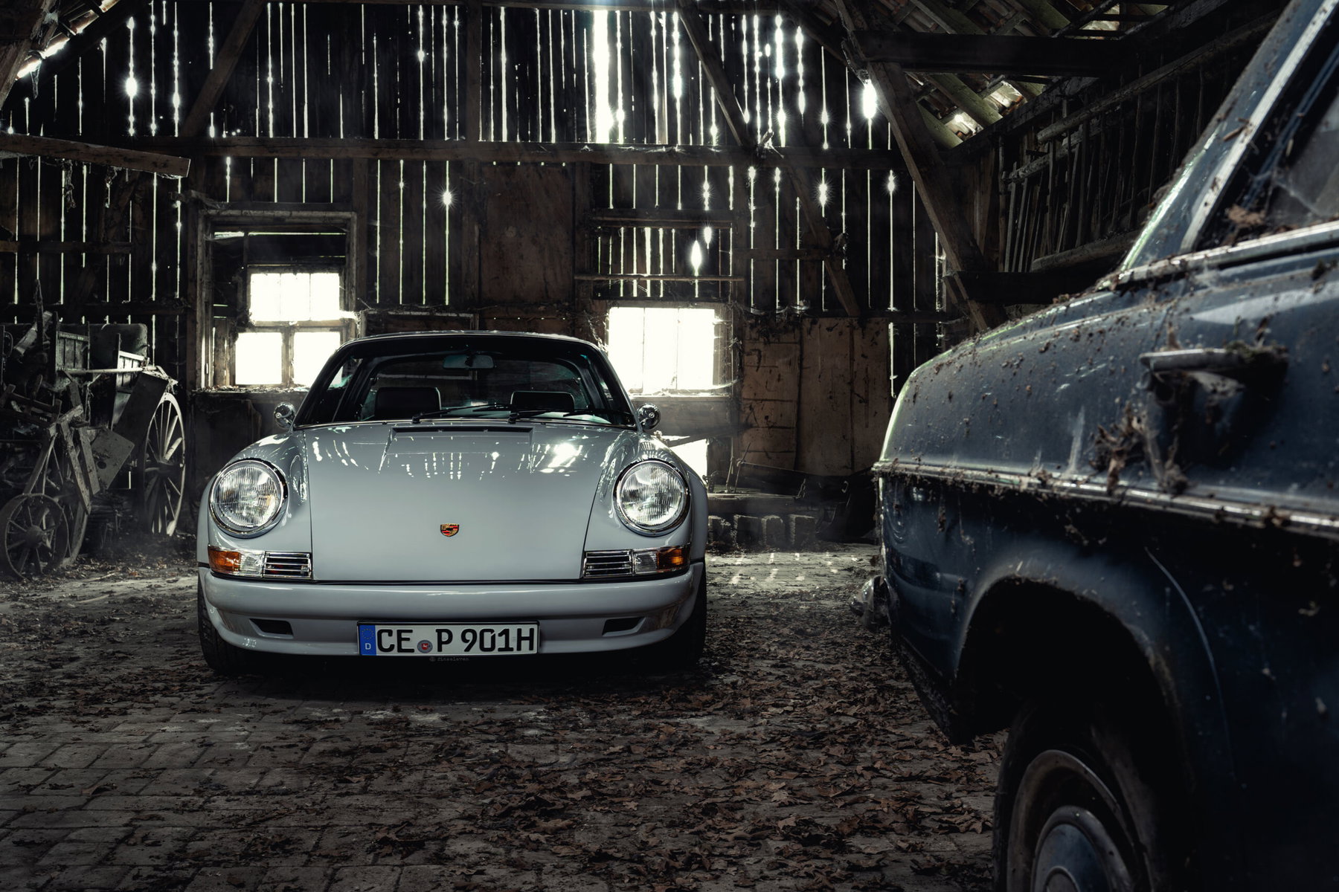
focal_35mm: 35
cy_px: 446
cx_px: 670
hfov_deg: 54.4
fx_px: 1302
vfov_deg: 37.9
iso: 50
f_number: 7.1
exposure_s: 4
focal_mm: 35
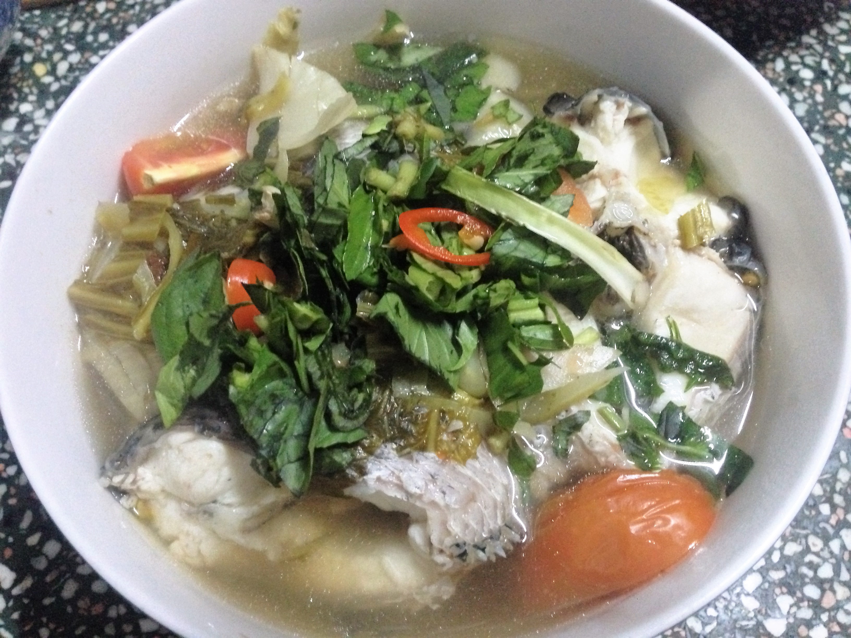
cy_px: 319
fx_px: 811
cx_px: 426
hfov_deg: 55.4
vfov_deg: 42.9
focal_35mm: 33
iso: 640
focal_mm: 4.12
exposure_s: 1/15
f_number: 2.4
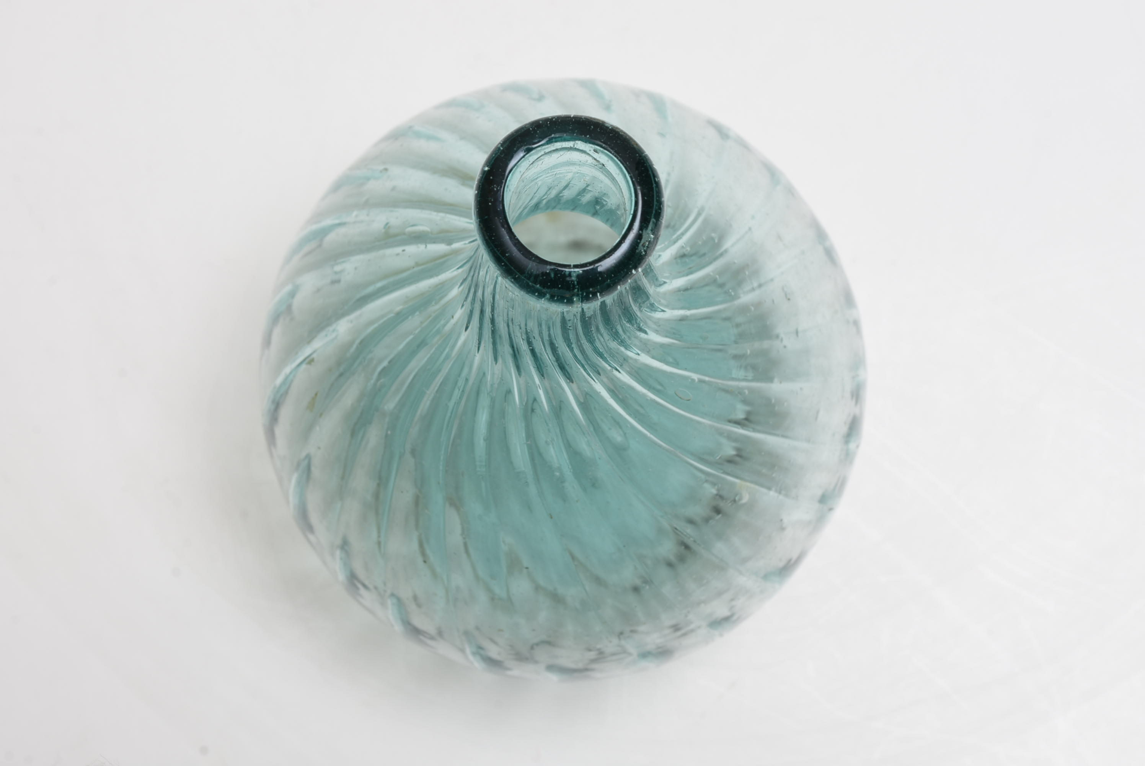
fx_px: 2196
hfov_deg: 29.2
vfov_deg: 19.8
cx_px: 572
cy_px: 383
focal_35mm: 69
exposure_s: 1/100
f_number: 13
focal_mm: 46
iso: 100
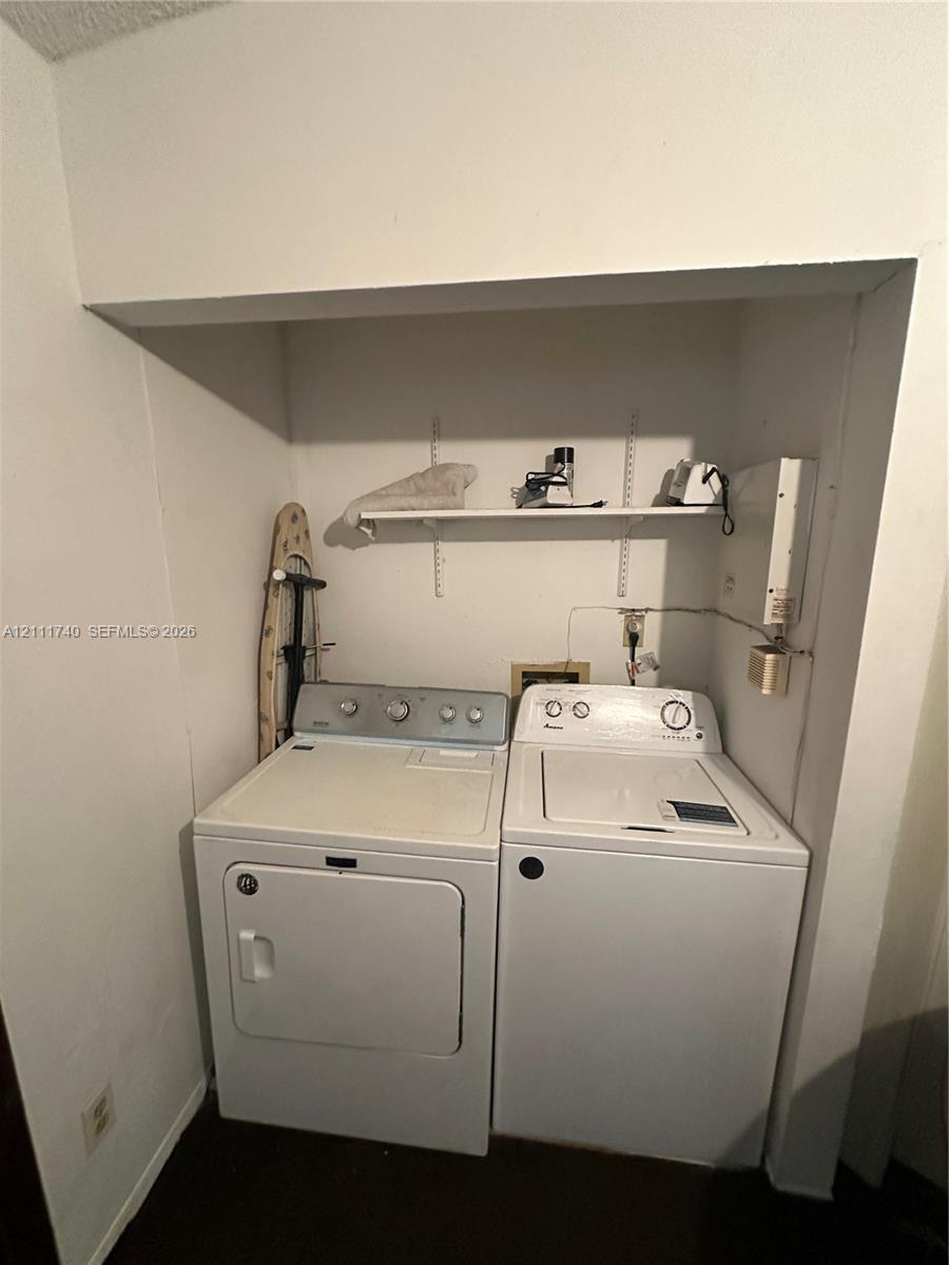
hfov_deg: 85.7
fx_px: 512
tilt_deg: -11.5
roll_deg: -0.2
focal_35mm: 14
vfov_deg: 102.1
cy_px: 632
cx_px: 474
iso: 800
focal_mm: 2.22
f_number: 2.2
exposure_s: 1/60
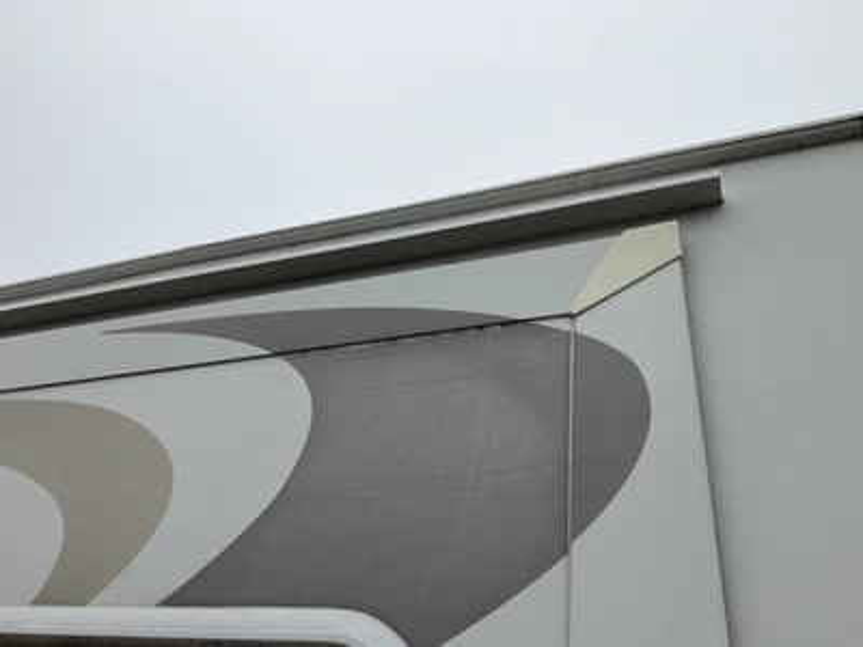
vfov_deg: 48.2
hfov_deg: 61.7
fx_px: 723
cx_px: 432
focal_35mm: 29
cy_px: 324
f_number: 1.8
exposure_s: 1/4065
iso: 25
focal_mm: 3
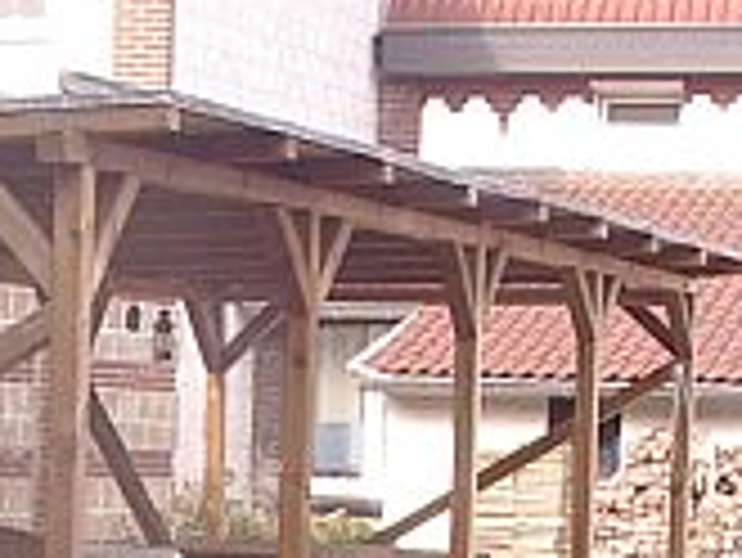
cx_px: -81
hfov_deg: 13.2
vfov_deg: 9.7
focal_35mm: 147
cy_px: 950
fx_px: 3153
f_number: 4.8
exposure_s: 1/60
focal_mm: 5.8
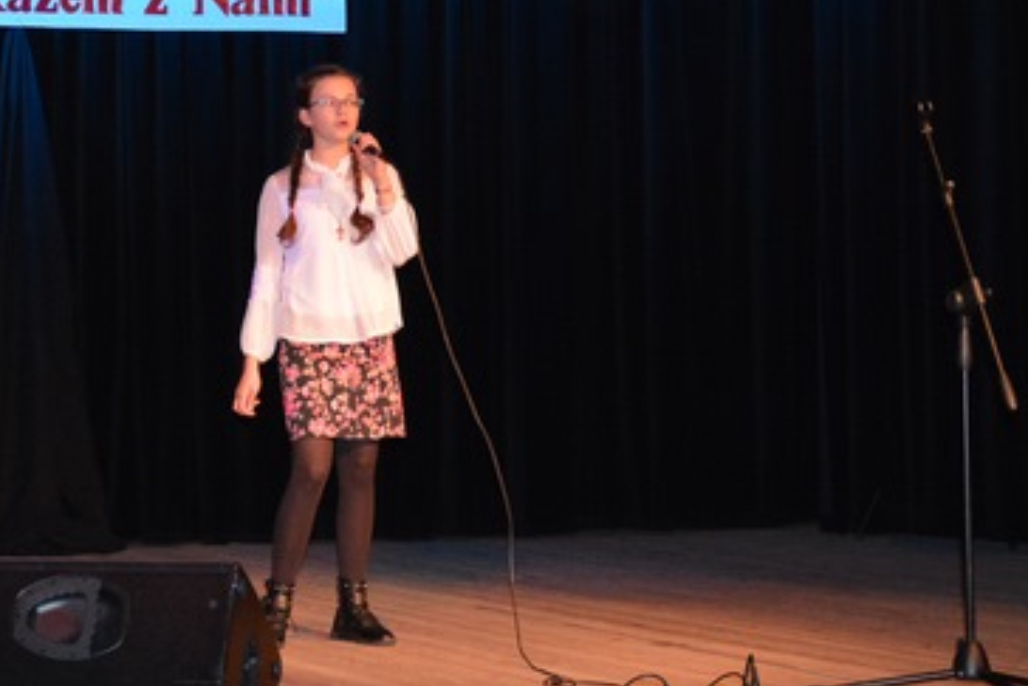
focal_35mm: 99
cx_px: 37
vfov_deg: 13.8
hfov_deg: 20.1
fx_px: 2828
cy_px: 244
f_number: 4.2
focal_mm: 30
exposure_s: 1/60
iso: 3200
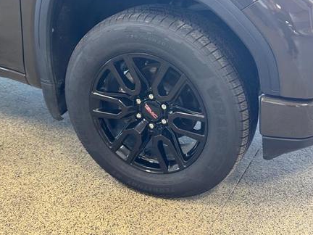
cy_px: 105
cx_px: 178
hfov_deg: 34.3
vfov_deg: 26.1
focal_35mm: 56
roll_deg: -2.1
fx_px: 506
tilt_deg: -26.7
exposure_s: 1/40
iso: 200
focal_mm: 6.76
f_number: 1.78
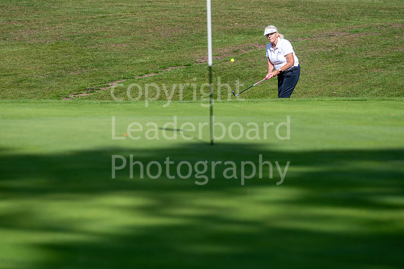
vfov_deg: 4.1
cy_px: 143
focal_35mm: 333
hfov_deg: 6.2
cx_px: 187
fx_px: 3738
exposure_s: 1/2000
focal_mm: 300
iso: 250
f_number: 6.3
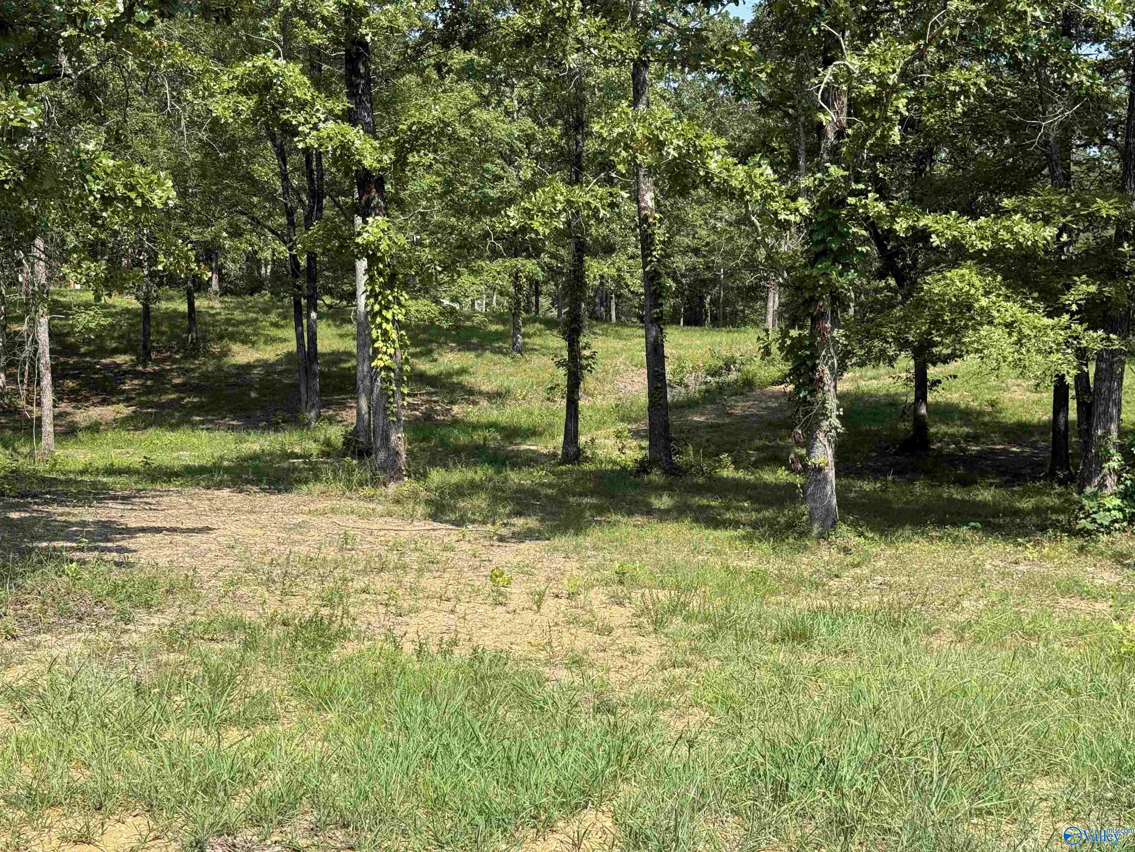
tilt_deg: -4.5
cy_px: 426
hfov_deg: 39.7
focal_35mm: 48
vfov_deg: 30.3
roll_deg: -1.4
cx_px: 568
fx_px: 1574
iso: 64
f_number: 1.78
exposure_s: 1/2146
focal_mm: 6.76
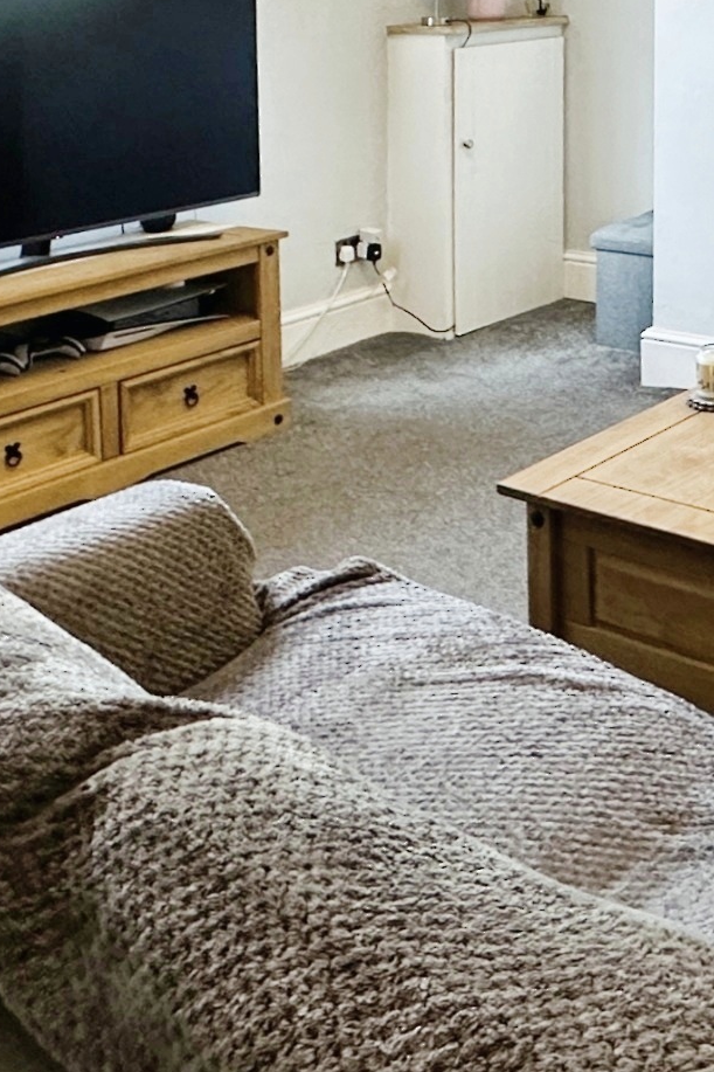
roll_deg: +2.9
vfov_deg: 40.6
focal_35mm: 46
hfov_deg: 27.8
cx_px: 686
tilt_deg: -6.0
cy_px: 179
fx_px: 1369
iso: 200
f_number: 2.2
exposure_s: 1/99
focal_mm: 2.22
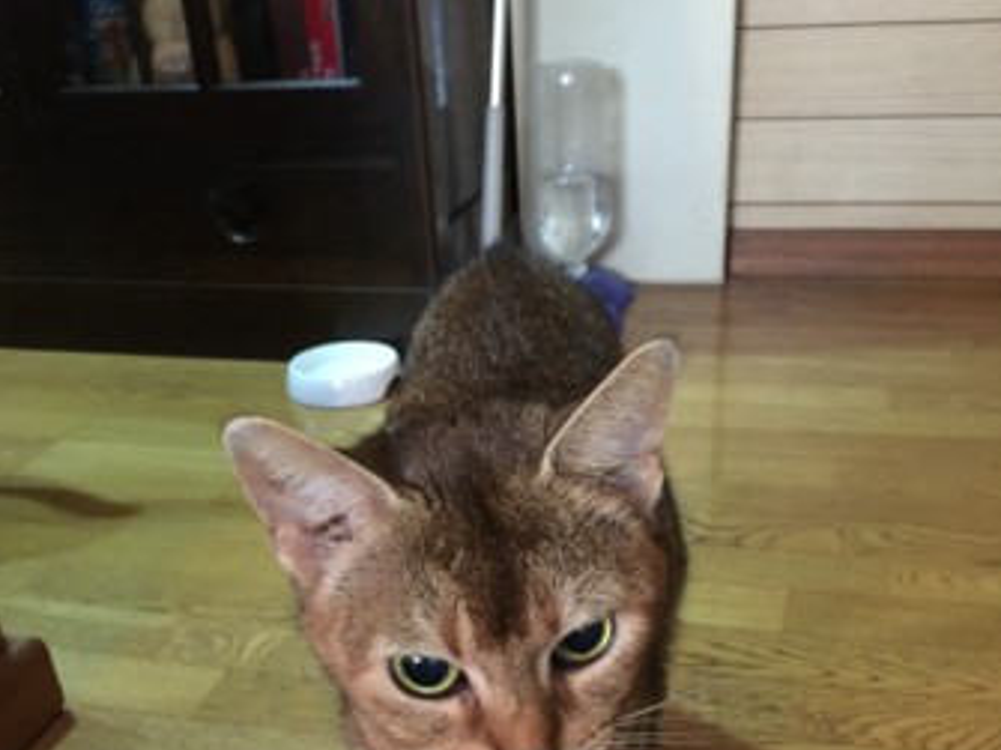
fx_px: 1127
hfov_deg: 47.9
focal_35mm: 39
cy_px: 645
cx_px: 499
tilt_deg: -32.4
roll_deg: +4.7
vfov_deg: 35.1
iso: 125
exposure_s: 1/4
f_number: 2.2
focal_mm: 4.15
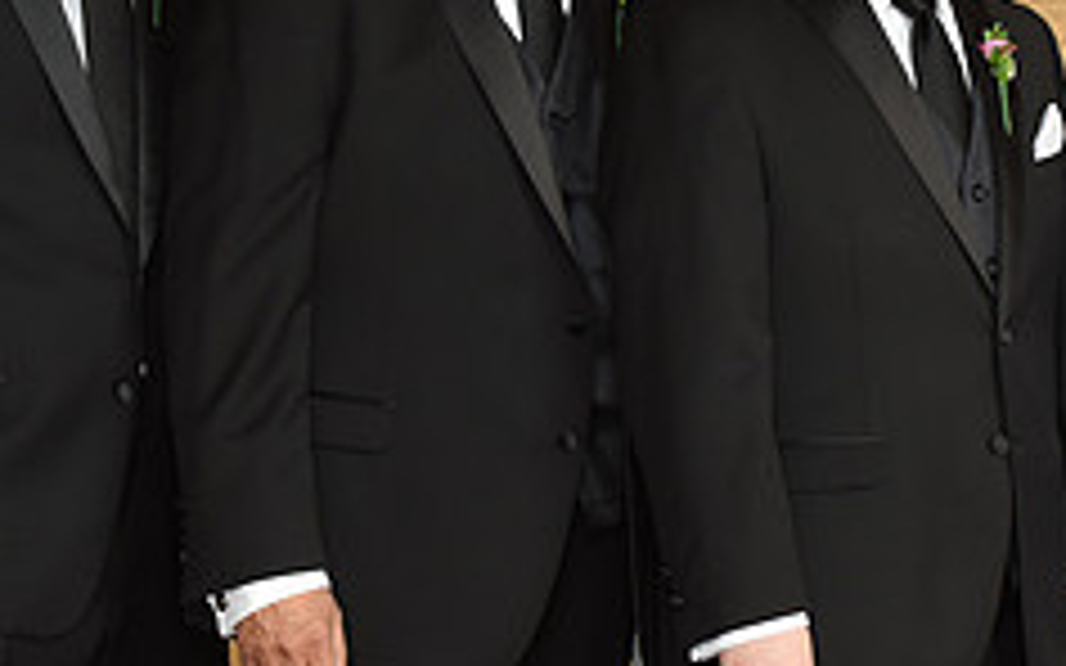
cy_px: 101
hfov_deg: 11.9
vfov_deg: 7.5
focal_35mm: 175
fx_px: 5083
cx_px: 945
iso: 1250
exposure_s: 1/160
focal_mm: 70
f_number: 6.3
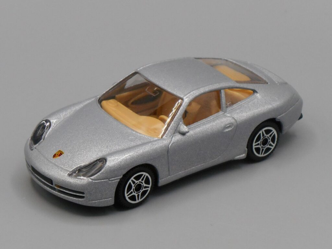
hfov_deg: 18.7
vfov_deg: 14.1
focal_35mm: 105
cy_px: 124
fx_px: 1007
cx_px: 166
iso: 250
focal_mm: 18.8
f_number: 5.1
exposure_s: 1/250
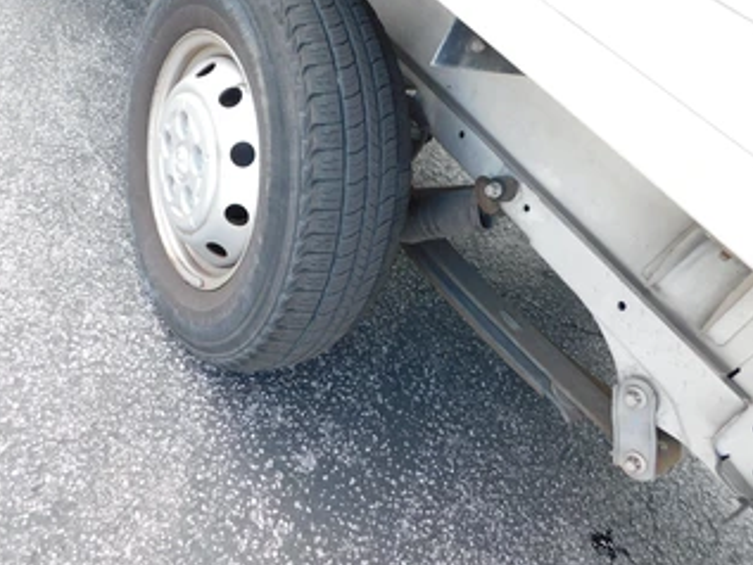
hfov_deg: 61.4
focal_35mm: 29
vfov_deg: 48.2
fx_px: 631
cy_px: 268
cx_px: 325
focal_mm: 4
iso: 125
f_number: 3
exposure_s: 1/80
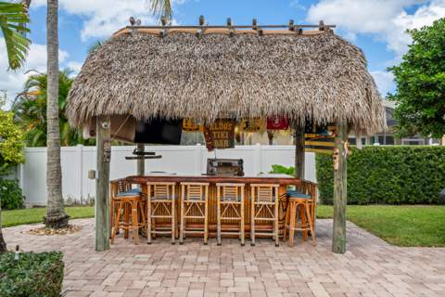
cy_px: 148
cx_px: 222
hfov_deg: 61.9
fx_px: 371
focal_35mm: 30
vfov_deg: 43.6
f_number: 8
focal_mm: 30
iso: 800
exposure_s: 1/125
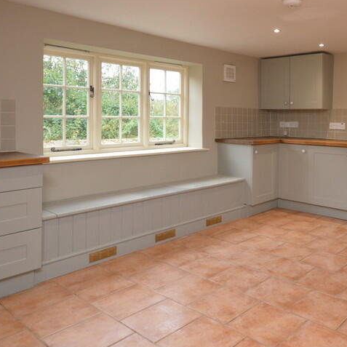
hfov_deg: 49.3
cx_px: 271
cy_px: 123
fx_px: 357
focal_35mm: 31
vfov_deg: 51.1
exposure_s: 1/60
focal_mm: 11.5
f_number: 4.2
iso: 500
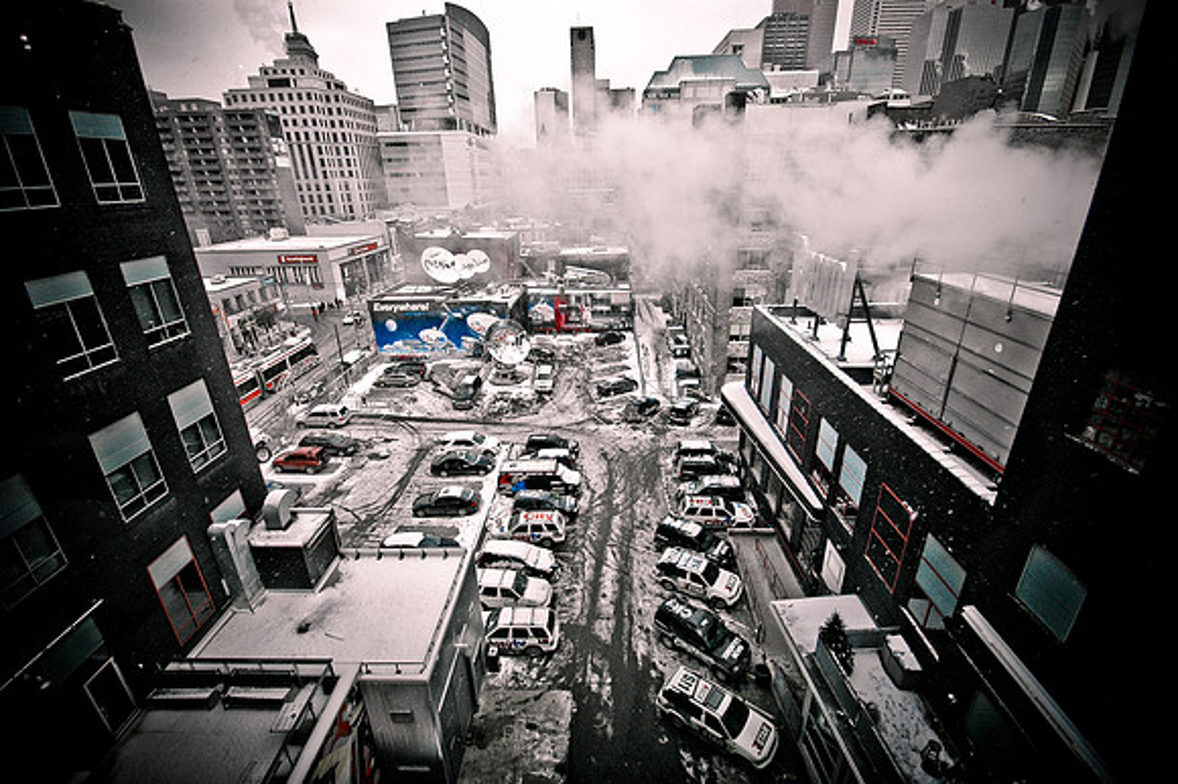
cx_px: 589
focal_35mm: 15
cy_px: 392
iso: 200
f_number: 6.7
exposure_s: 1/180
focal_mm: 10
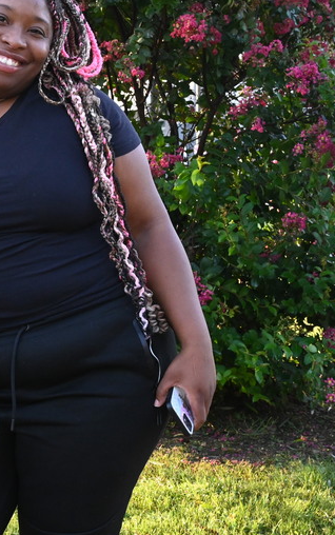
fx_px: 1138
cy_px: 239
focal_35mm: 78
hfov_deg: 15.9
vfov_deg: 26.4
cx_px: -95
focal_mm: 38
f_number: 11
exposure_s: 1/250
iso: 4000
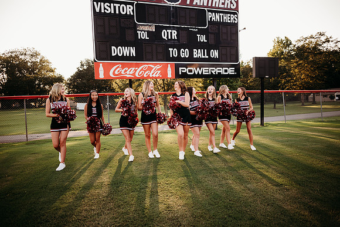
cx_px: 170
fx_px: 227
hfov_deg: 73.7
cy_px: 114
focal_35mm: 24
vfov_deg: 53.2
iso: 125
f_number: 2
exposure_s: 1/500
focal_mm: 24
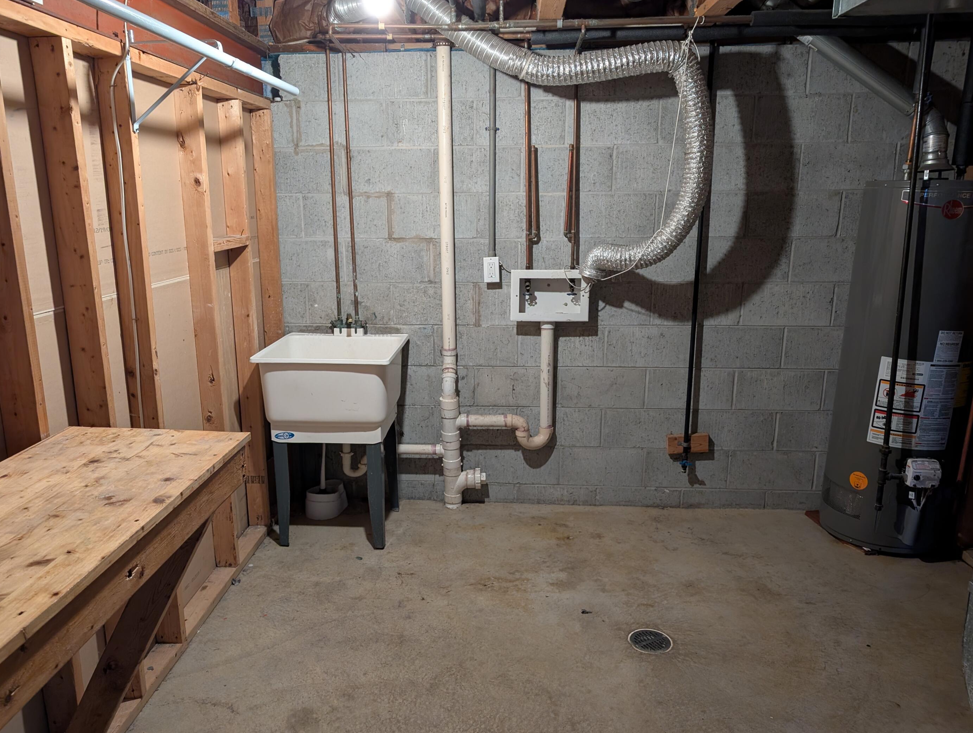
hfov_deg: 67.2
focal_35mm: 26
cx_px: 466
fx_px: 732
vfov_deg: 53.2
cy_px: 377
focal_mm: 6.9
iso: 343
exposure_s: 1/30
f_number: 1.68
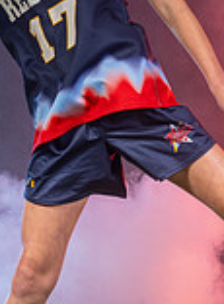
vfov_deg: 6.8
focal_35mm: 293
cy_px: 228
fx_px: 2556
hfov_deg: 5.0
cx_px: 135
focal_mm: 70
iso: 64
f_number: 8
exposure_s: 1/200
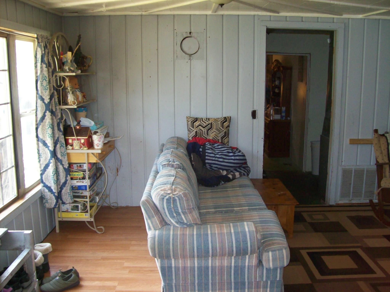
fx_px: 406
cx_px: 195
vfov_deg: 39.7
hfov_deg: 51.4
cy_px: 146
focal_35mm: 36
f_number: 2.7
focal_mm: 6
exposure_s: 1/64
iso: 200
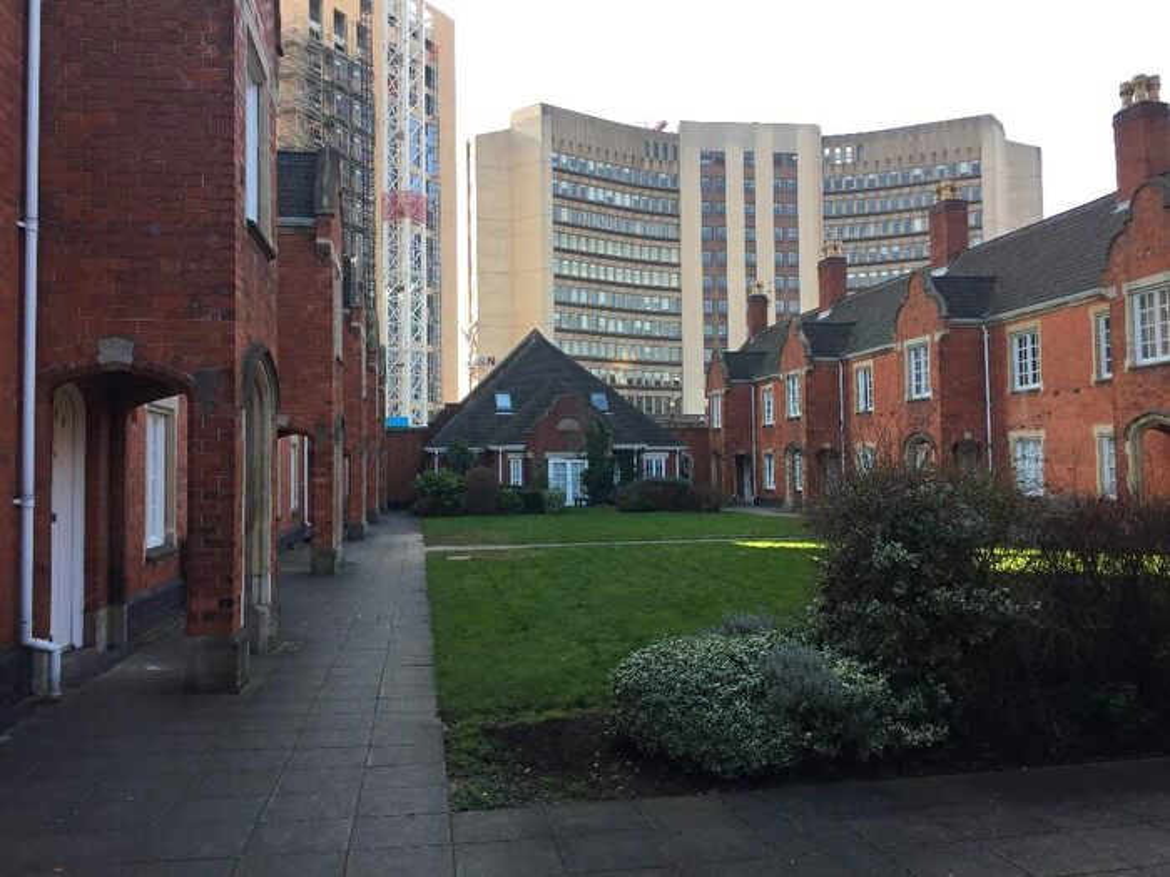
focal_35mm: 29
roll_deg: +0.2
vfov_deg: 48.2
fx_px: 980
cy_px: 438
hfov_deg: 61.7
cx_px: 585
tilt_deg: +0.8
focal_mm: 4.15
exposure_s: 1/299
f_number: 2.2
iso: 32
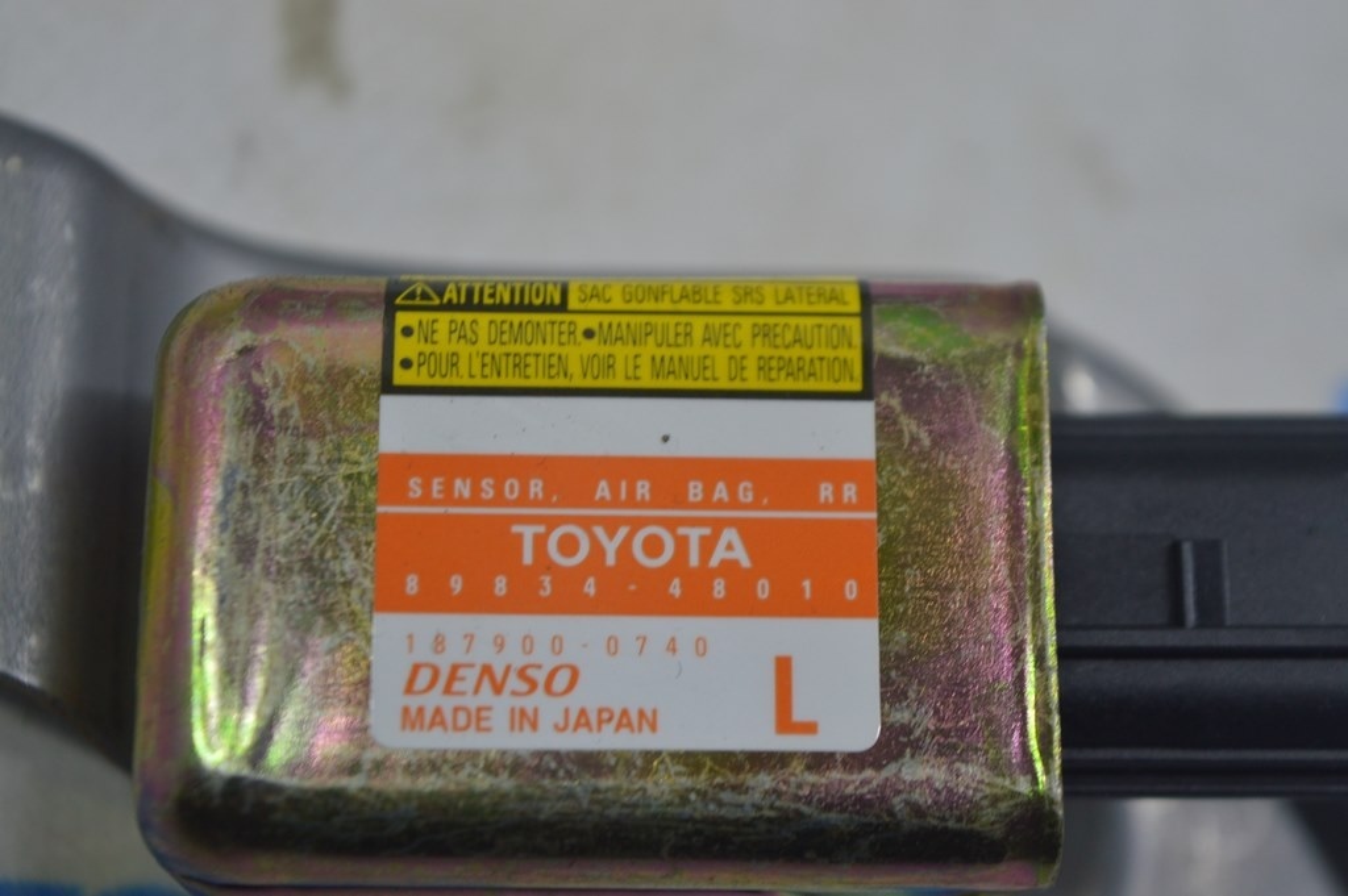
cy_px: 448
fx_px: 3087
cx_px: 674
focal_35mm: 82
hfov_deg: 24.6
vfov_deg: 16.5
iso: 400
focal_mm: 55
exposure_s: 1/50
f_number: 5.6
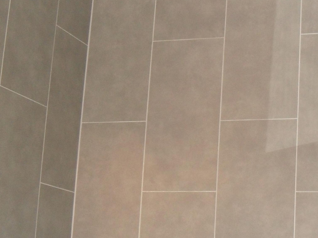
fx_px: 634
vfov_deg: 21.3
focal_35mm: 69
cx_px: 312
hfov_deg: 26.8
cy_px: 89
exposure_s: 1/45
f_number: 2.8
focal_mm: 6.2
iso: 200
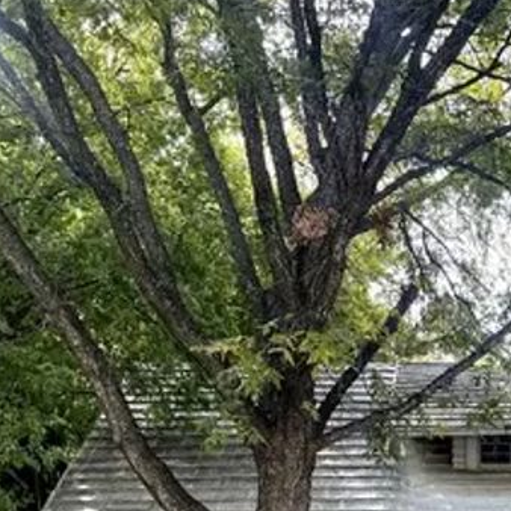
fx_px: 1119
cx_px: 591
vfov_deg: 24.4
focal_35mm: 67
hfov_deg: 23.8
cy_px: 526
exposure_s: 1/377
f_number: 1.6
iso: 32
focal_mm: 5.1
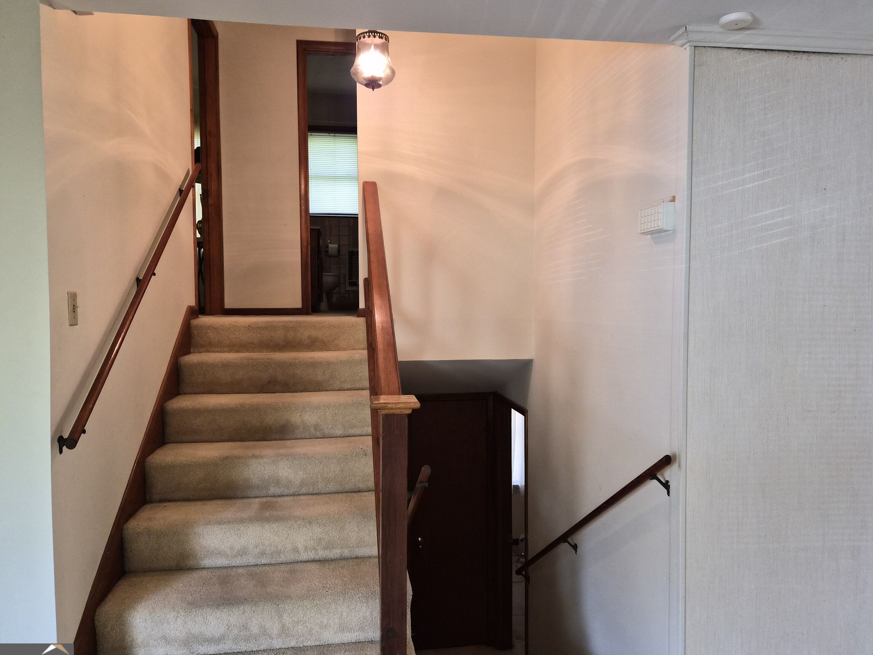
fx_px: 605
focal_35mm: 24
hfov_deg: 71.6
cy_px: 336
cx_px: 427
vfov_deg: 56.8
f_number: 1.8
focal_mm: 5.4
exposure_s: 1/120
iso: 640
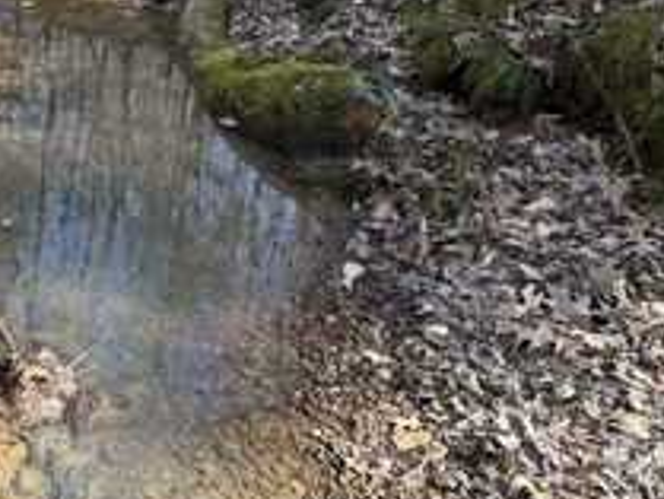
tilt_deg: -23.5
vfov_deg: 30.9
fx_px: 883
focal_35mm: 46
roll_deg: -3.0
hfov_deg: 38.4
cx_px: 67
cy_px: 108
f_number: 1.78
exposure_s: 1/401
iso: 80
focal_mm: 6.76
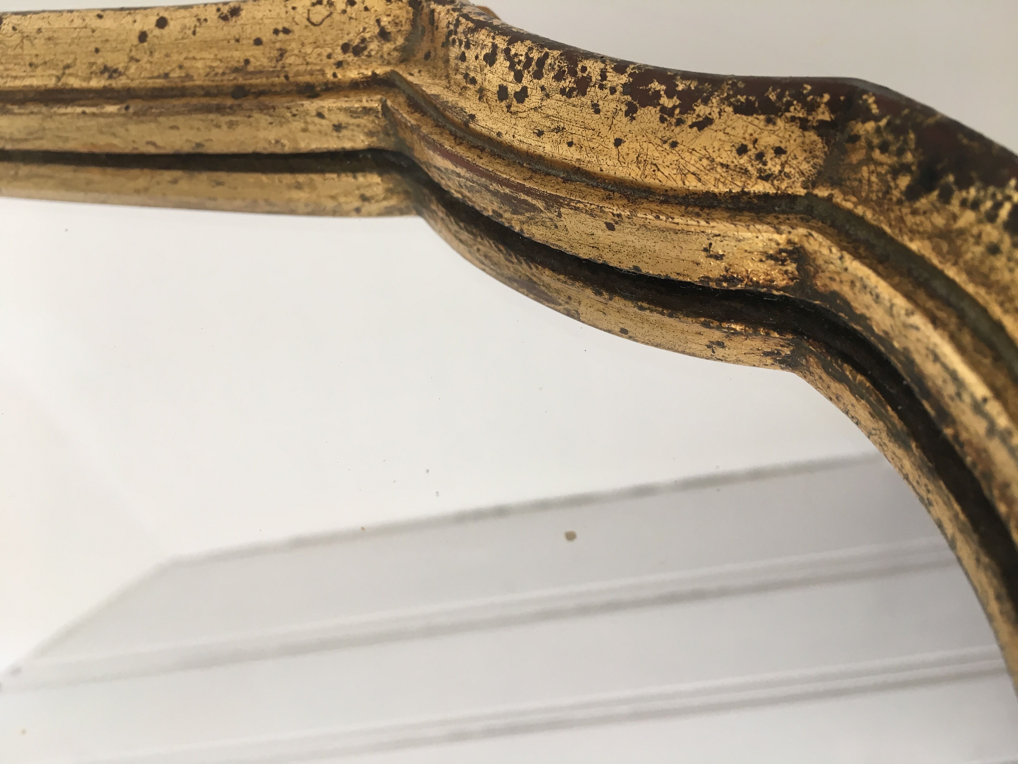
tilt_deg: -48.3
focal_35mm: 29
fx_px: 853
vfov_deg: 48.2
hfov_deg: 61.7
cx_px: 509
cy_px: 382
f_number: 2.2
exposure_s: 1/33
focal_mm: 4.15
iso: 25
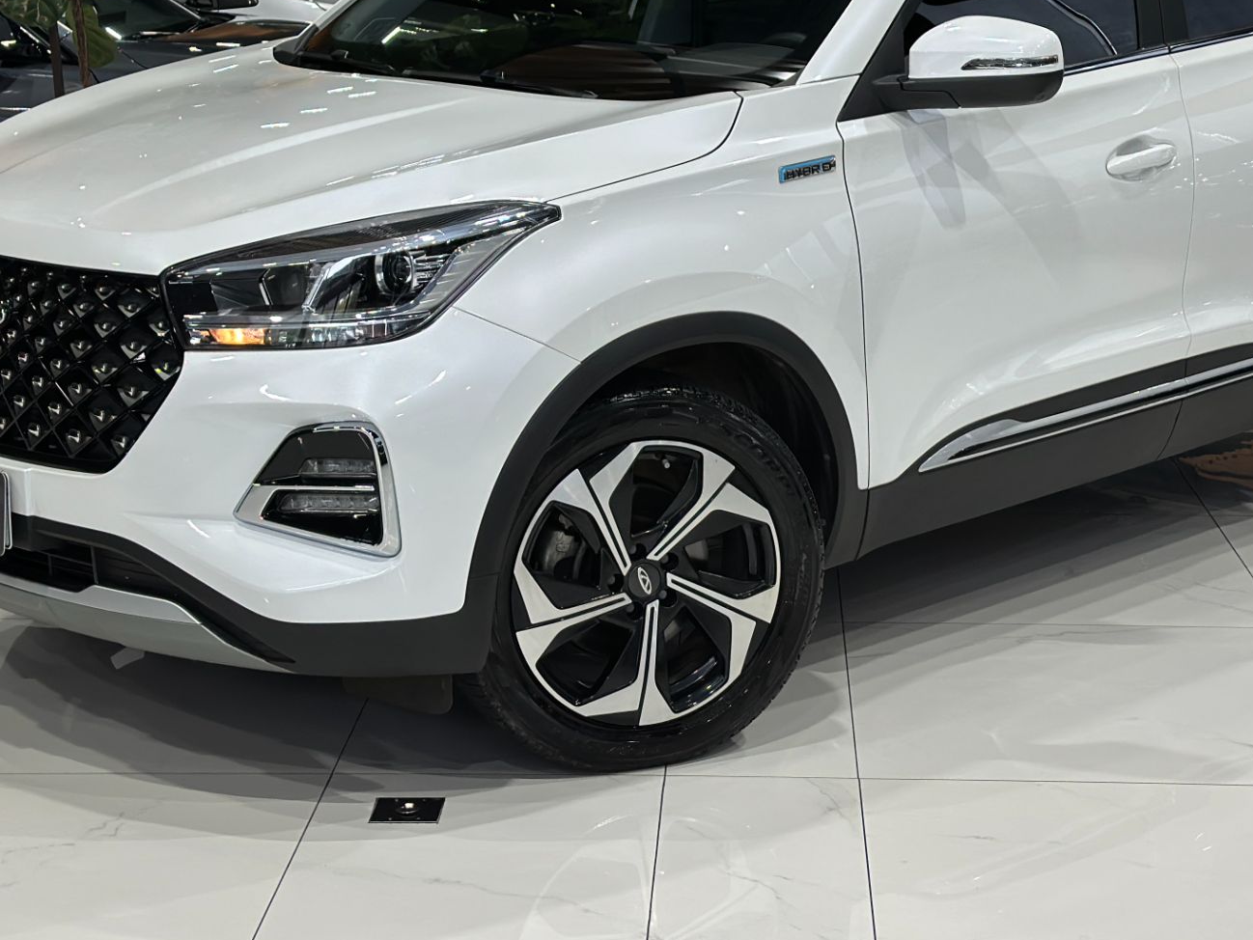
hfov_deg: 27.4
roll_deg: +0.0
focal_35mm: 71
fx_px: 2570
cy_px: 298
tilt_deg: -10.0
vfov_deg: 20.6
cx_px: 695
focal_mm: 6.86
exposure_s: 1/120
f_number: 1.78
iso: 100
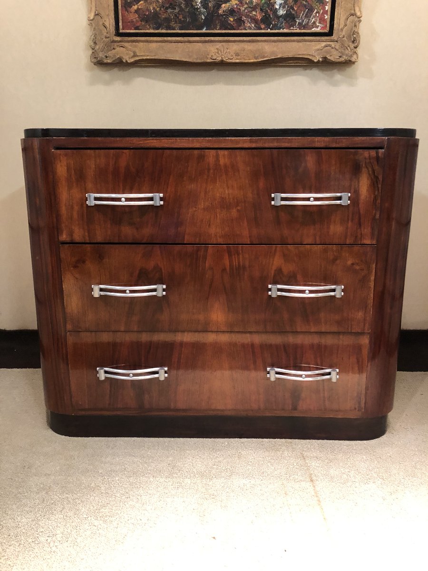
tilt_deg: -14.6
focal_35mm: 28
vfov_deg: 63.4
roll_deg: +0.2
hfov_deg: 49.7
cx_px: 214
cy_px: 286
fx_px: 462
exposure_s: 1/17
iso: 100
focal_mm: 3.99
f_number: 1.8
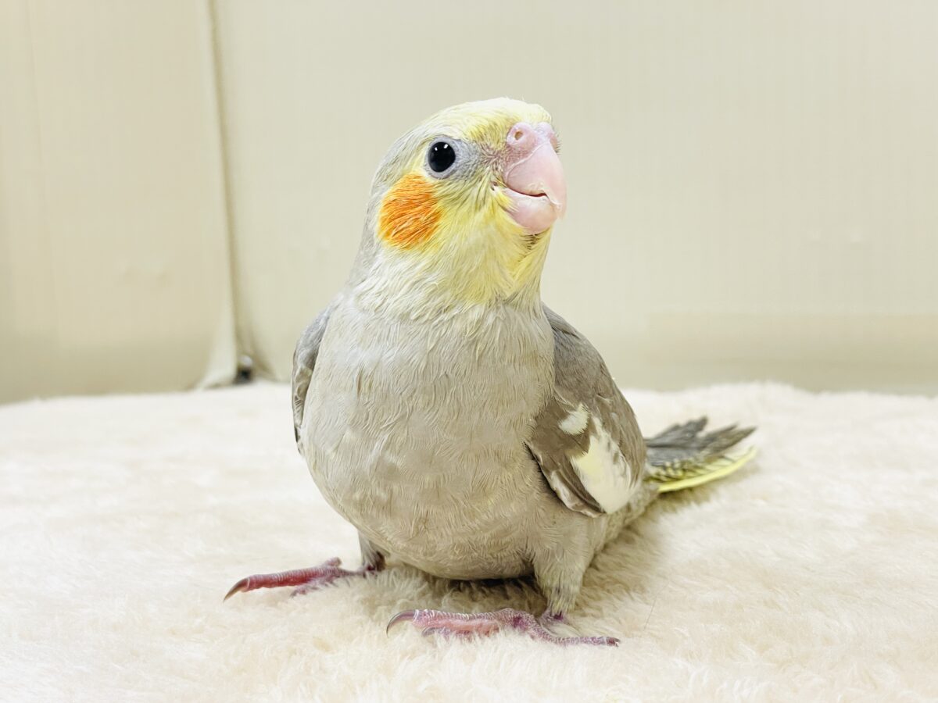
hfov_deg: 36.8
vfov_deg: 28.0
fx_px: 1409
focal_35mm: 52
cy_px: 352
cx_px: 469
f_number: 2
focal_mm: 6
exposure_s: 1/99
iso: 100
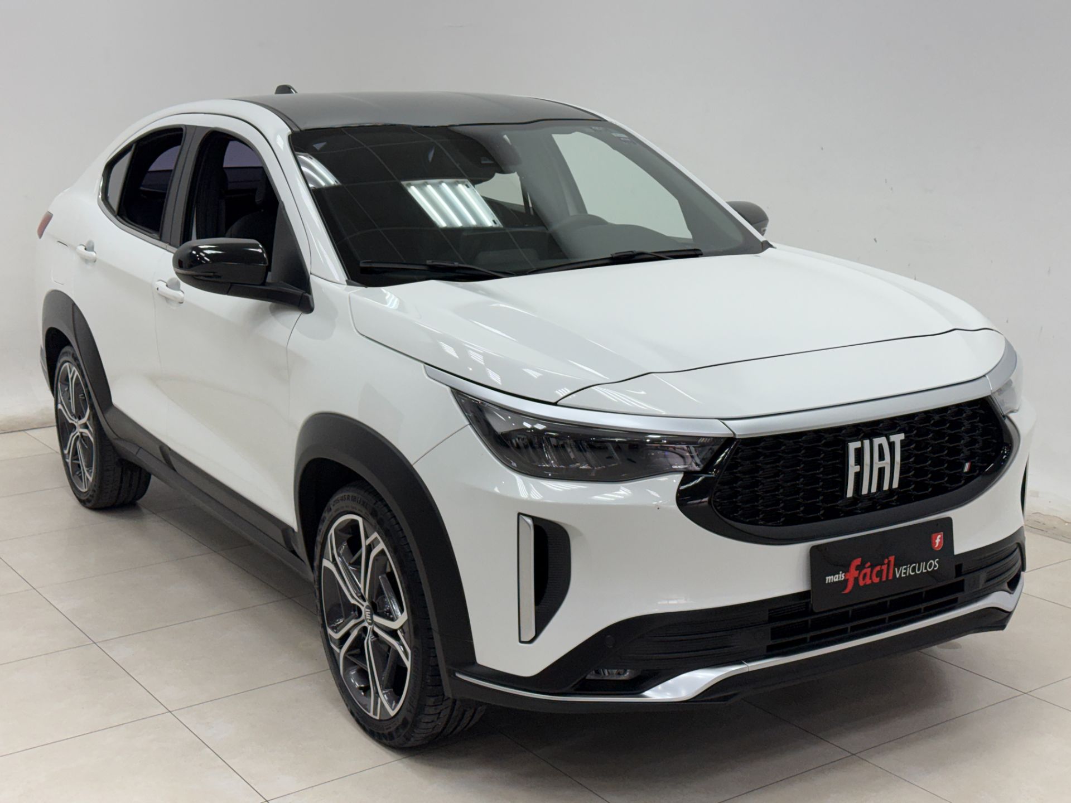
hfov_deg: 39.7
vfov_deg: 30.3
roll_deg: +1.4
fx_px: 1485
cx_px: 536
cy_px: 402
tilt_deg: -11.6
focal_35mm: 48
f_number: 1.78
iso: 100
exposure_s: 1/188
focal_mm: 6.76
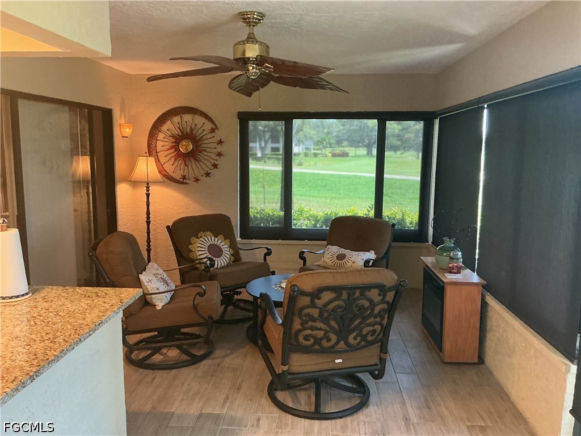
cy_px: 218
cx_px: 290
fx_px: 487
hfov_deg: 61.7
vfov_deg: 48.2
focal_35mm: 29
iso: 200
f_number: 1.8
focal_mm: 3
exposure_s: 1/60
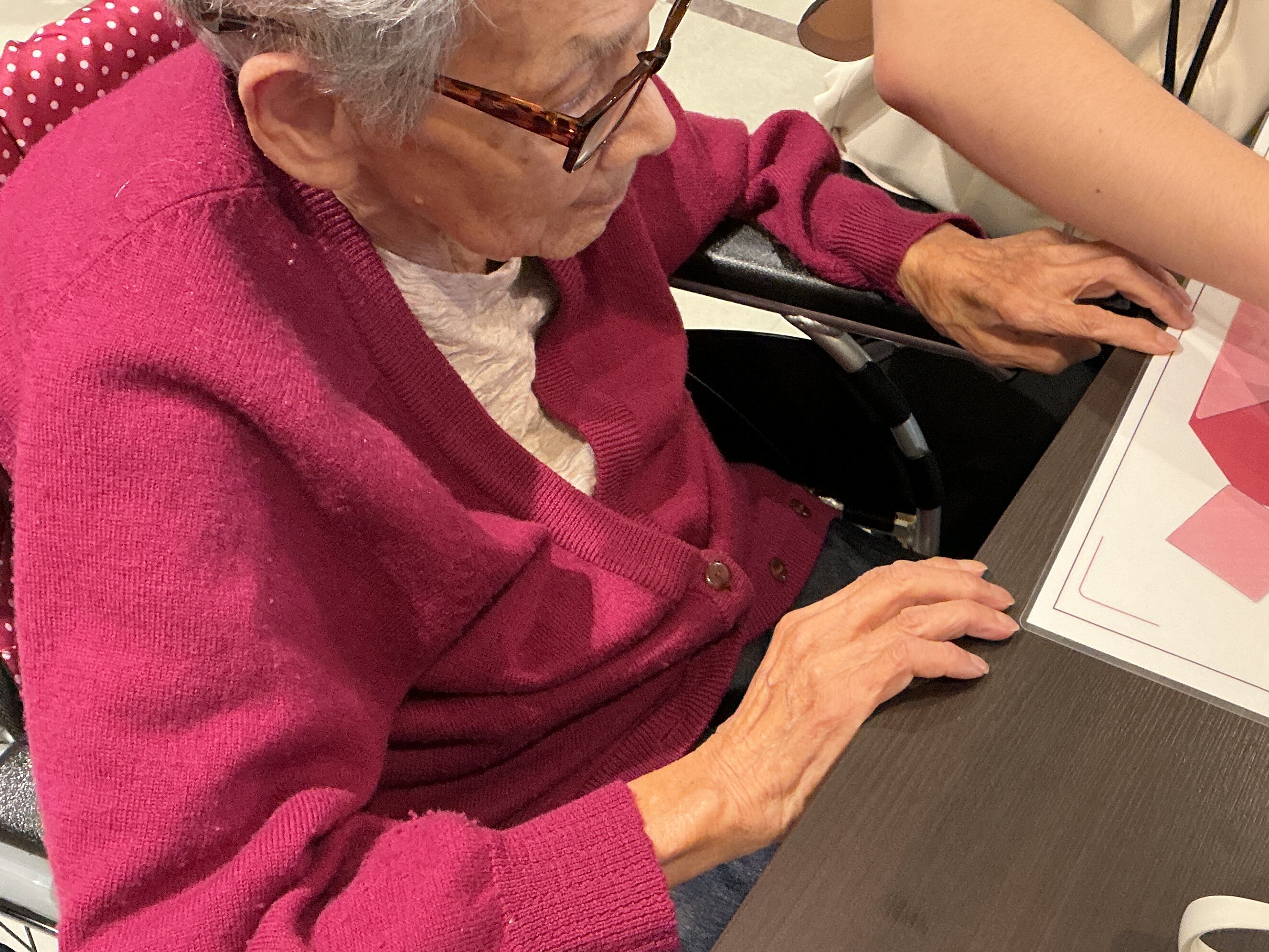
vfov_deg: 32.9
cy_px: 442
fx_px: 1613
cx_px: 876
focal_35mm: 44
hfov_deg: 42.2
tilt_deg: -47.4
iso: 160
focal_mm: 3
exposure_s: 1/60
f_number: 1.8
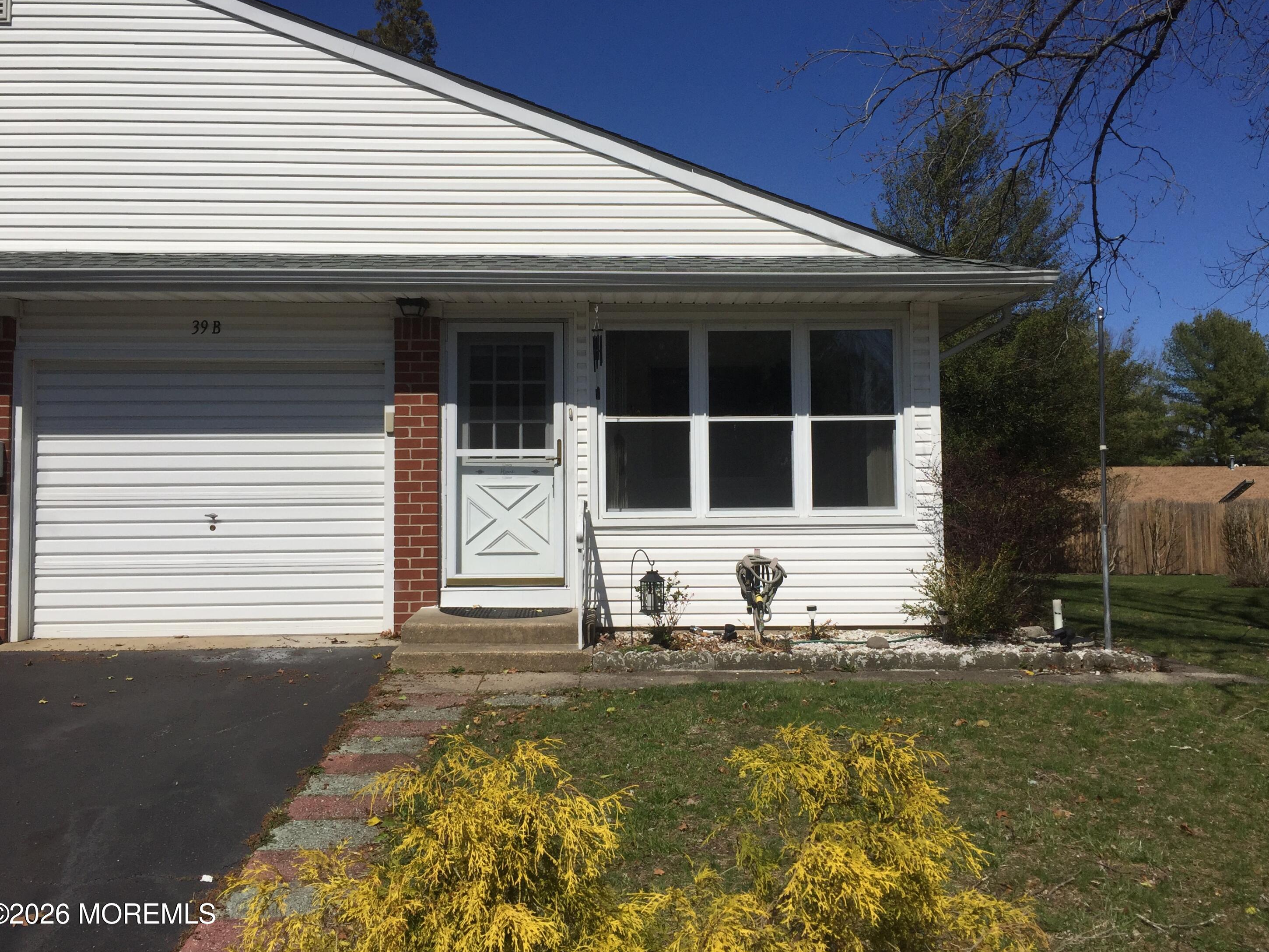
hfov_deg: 60.0
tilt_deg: +3.0
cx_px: 642
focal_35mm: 30
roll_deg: -1.1
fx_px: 1100
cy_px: 467
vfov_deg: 46.8
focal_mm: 4.15
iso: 32
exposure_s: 1/6623
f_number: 2.2
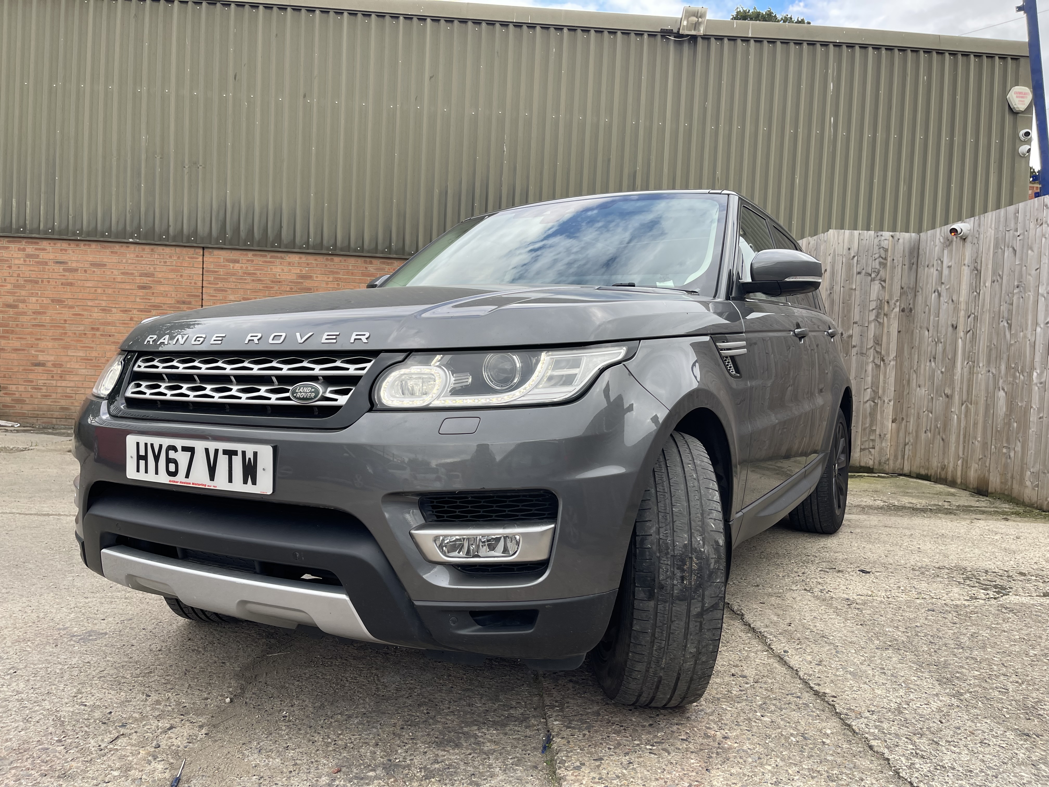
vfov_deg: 54.9
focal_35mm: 25
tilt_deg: -3.0
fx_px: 758
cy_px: 394
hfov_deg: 69.4
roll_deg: -3.7
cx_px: 524
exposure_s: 1/587
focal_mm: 5.1
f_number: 1.6
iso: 32
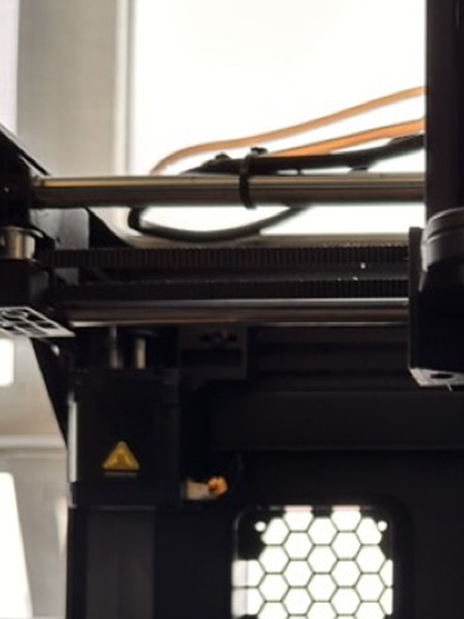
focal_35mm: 69
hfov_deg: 20.5
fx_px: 1233
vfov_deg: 27.0
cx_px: 491
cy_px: 573
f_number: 1.78
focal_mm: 6.86
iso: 100
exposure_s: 1/120
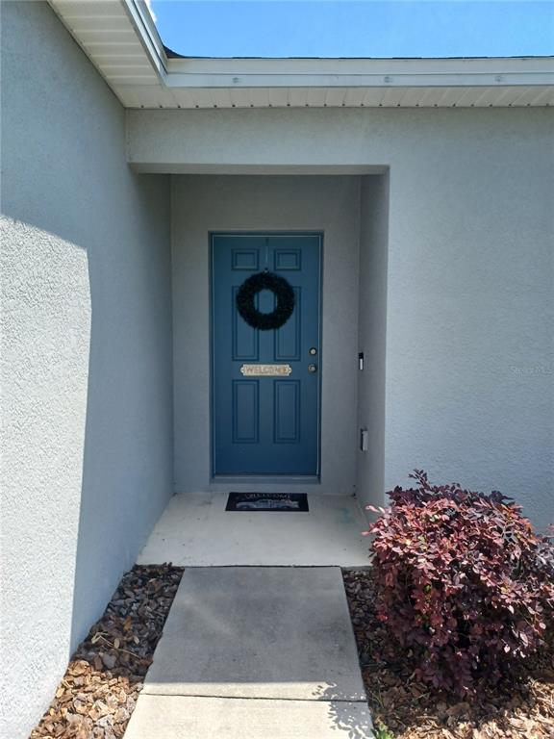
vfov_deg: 69.4
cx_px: 277
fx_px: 533
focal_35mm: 25
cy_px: 370
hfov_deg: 54.9
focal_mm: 4.6
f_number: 1.8
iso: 32
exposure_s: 1/272
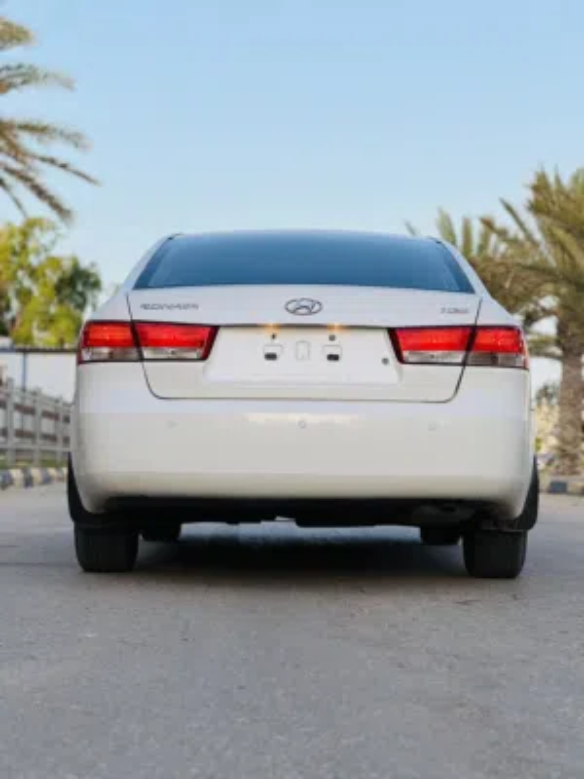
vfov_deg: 25.3
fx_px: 1732
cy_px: 390
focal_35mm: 77
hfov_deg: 19.1
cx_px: 292
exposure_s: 1/121
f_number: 2.8
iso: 25
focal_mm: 9
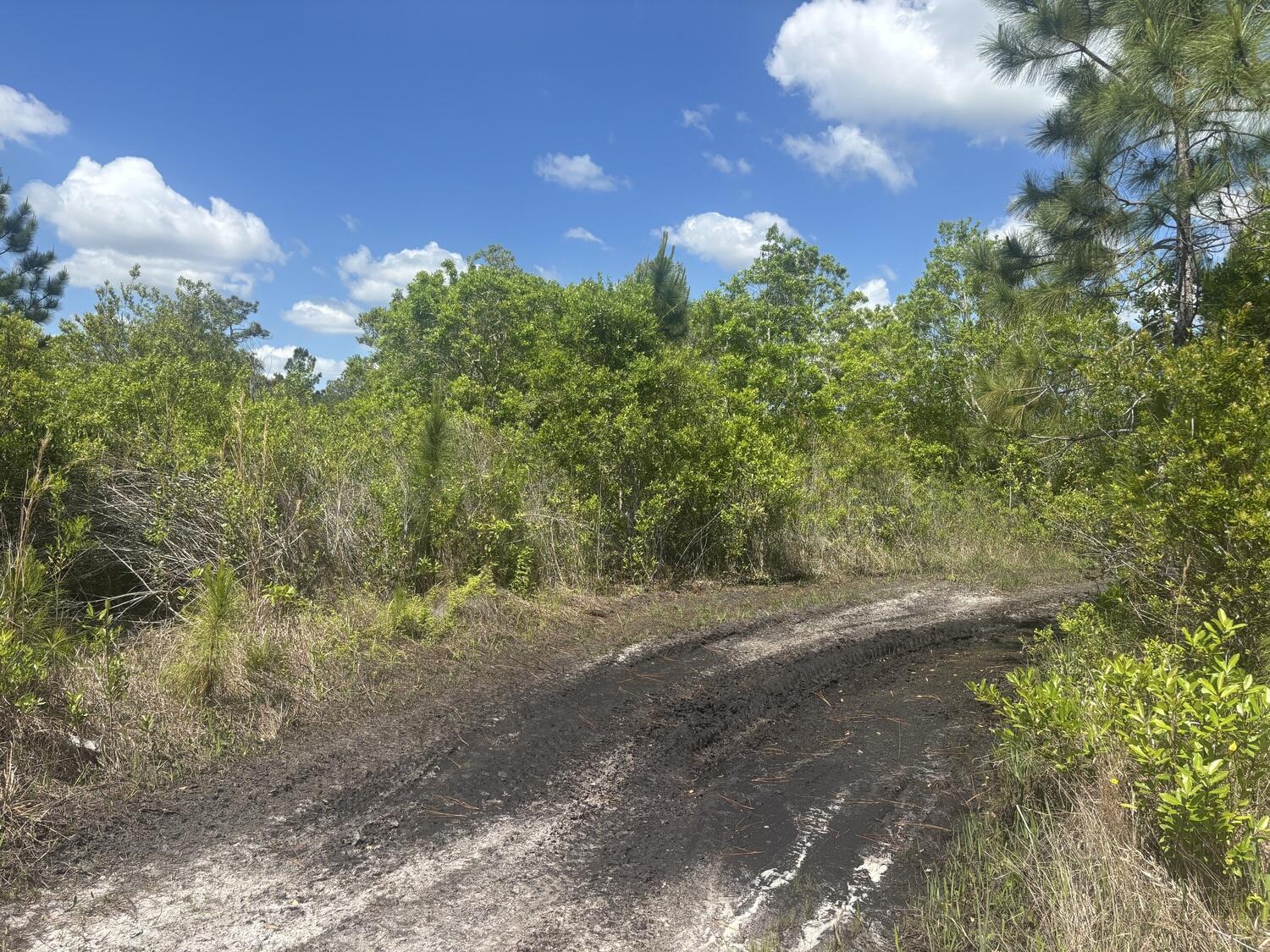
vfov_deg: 53.1
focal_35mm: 26
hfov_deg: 67.3
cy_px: 476
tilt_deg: -0.6
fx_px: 954
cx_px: 635
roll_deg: -0.9
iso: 50
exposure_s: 1/2571
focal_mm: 5.96
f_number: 1.6
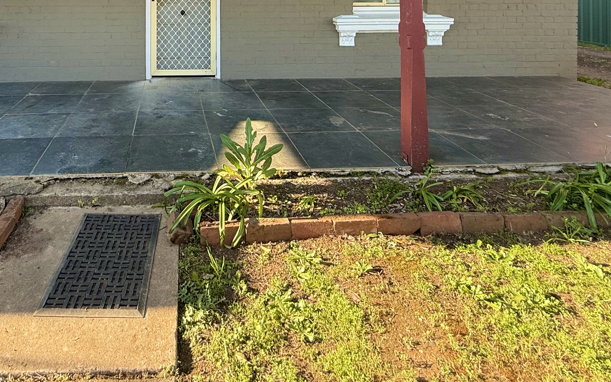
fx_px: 433
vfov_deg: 40.5
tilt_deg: +1.1
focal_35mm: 26
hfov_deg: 68.1
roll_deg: -0.3
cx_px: 194
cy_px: -15
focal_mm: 2.22
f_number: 2.2
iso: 50
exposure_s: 1/229
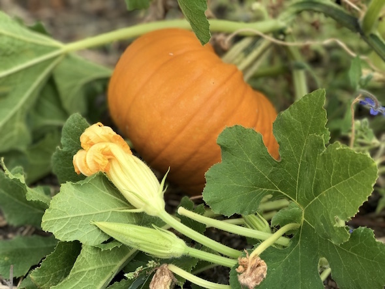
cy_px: 144
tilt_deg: -35.5
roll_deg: -0.5
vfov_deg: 25.7
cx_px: 192
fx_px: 634
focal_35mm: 57
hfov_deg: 33.8
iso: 20
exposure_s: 1/120
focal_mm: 6.6
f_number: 2.8
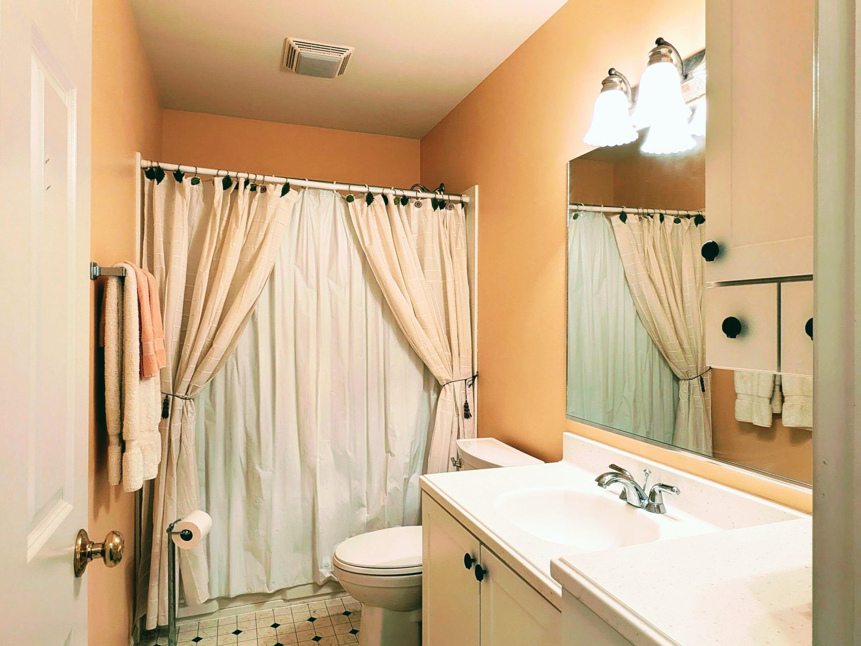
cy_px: 323
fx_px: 398
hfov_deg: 94.5
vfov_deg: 78.1
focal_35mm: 16
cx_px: 430
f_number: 2.2
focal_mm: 2.22
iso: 66
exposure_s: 1/40
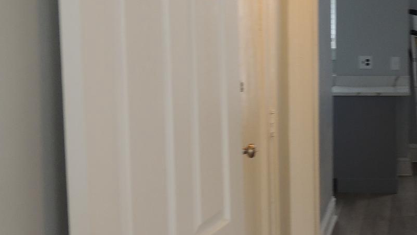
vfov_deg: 18.0
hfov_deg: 30.0
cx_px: 379
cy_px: 89
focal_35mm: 67
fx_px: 741
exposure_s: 1/30
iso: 110
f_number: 3
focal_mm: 4.3
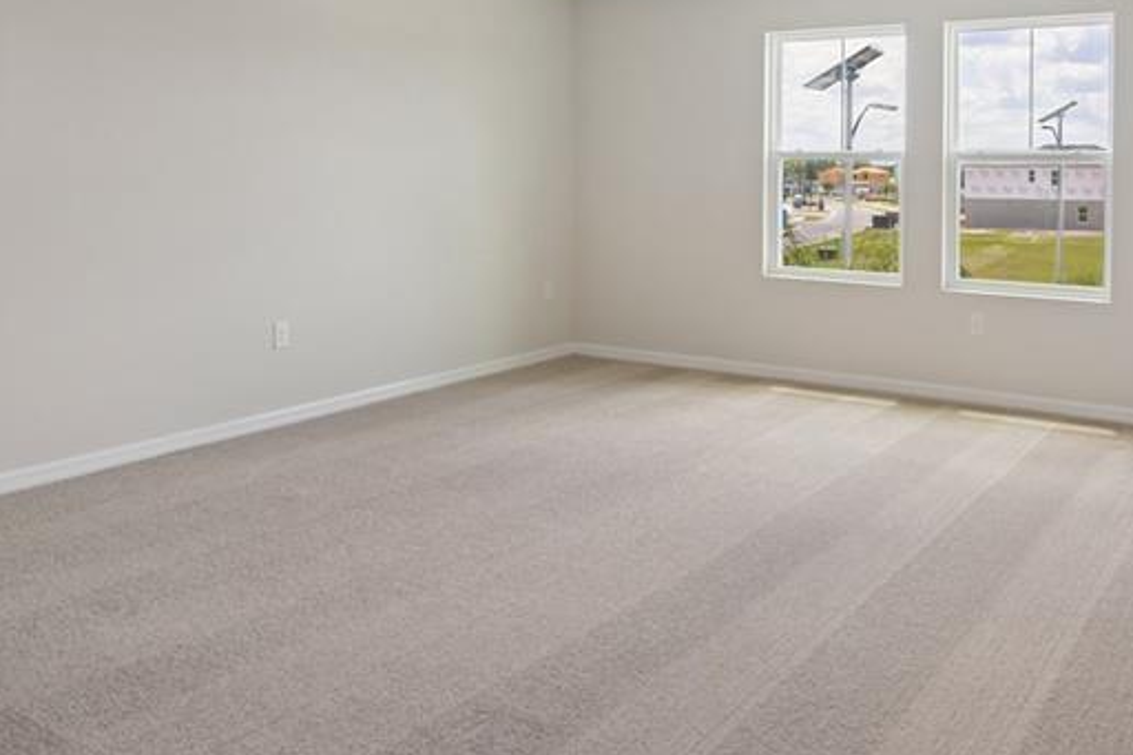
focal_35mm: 32
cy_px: 168
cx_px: 724
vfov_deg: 39.7
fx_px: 1007
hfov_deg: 57.8
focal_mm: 16
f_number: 8
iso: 400
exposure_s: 1/60
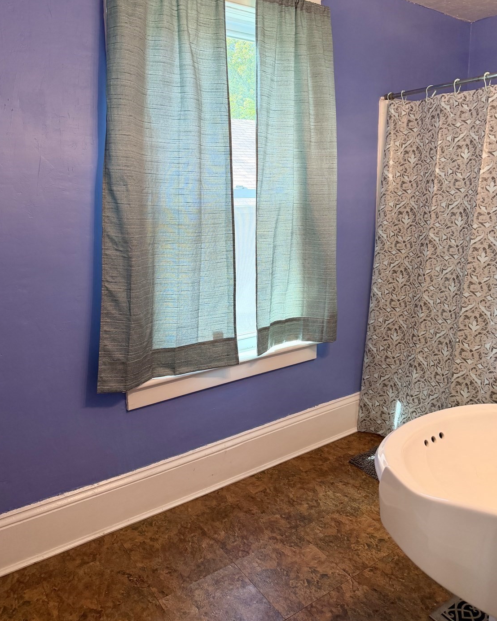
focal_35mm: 26
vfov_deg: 65.9
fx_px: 478
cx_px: 254
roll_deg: +0.1
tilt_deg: -8.6
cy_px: 285
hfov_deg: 54.9
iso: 200
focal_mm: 6.76
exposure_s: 1/134
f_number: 1.78
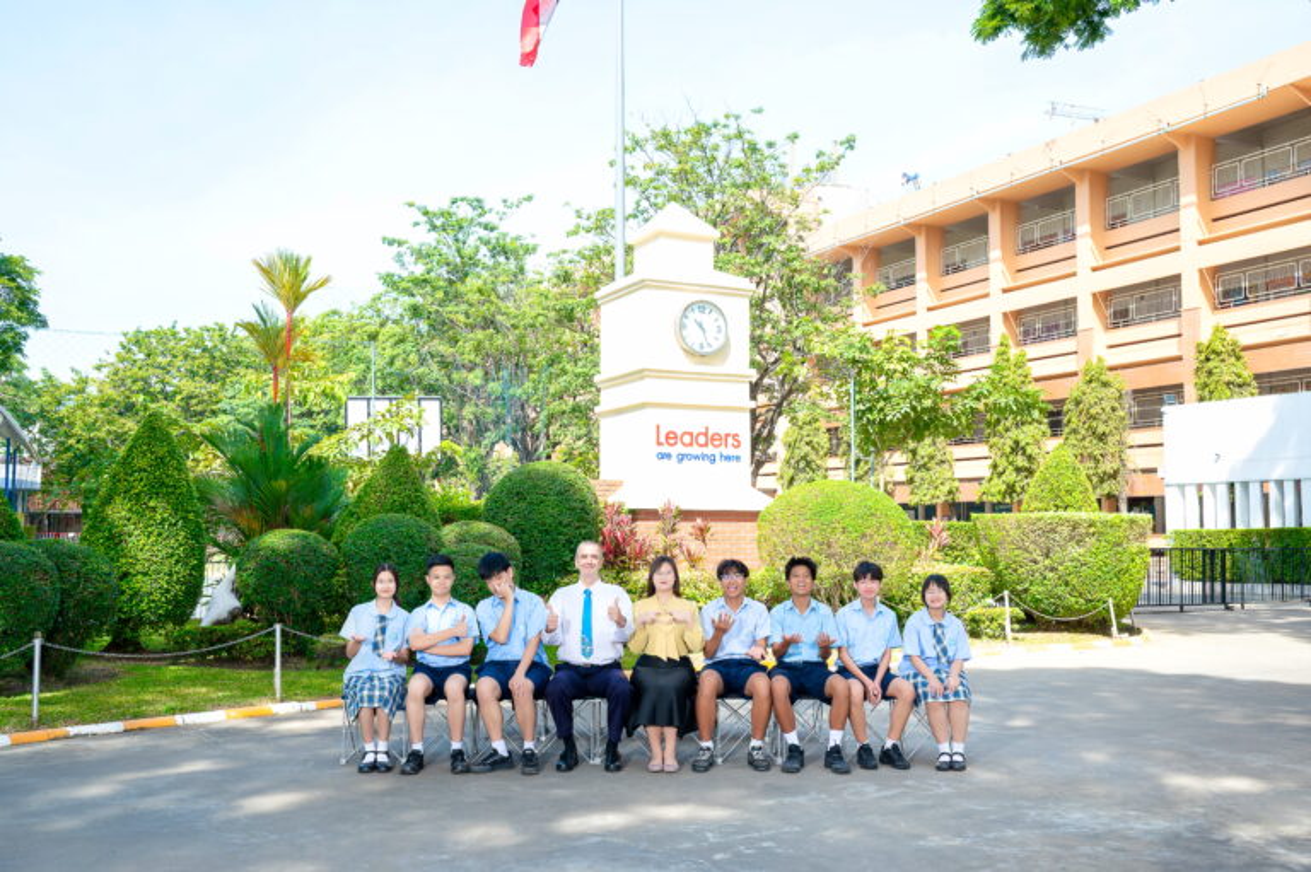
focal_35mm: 34
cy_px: 436
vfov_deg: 38.3
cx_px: 656
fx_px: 1256
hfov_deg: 55.1
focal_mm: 34.5
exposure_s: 1/125
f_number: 9
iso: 200
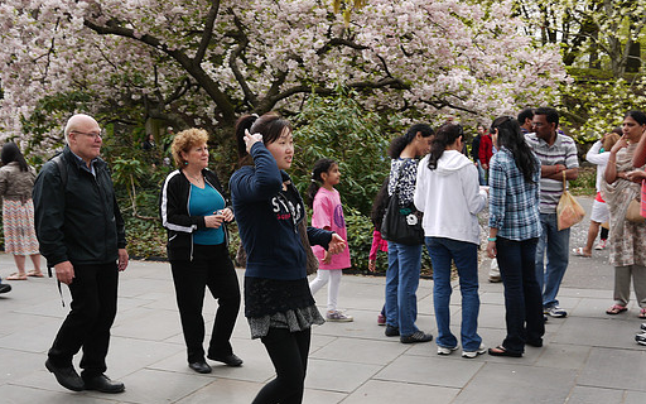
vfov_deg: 26.7
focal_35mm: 48
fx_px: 845
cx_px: 339
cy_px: 268
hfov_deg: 41.8
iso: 100
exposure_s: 1/125
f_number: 5
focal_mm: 20
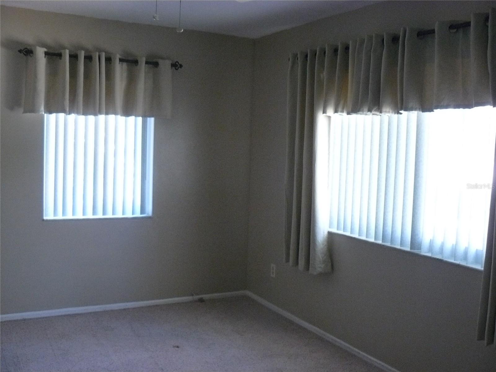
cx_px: 248
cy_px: 186
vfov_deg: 39.7
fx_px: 516
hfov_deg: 51.4
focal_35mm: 36
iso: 400
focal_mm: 6
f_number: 2.8
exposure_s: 1/30
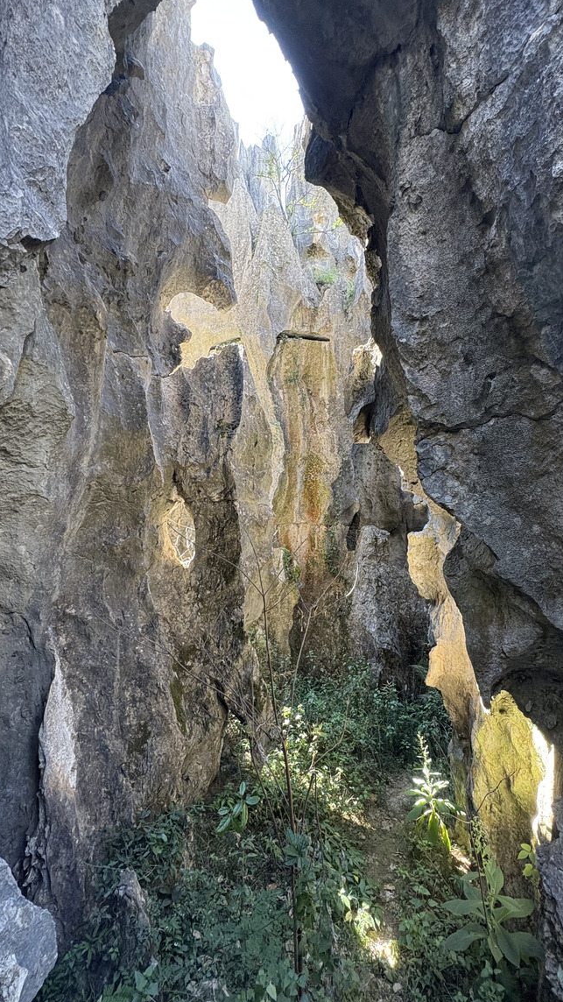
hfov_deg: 67.0
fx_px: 425
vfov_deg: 99.3
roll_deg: +1.1
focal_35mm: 16
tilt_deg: +3.6
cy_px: 479
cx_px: 292
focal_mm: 2.22
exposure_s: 1/99
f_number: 2.2
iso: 200
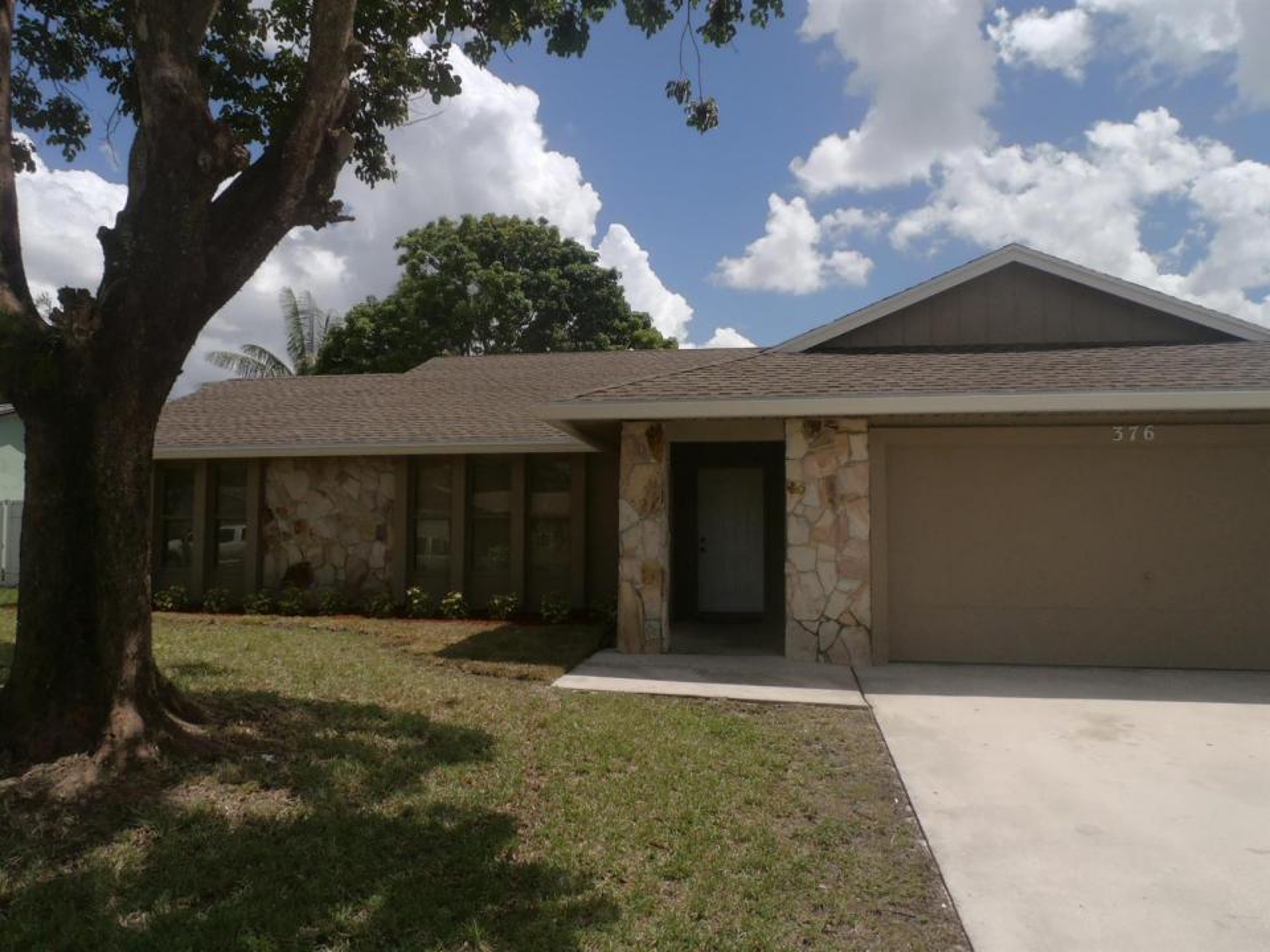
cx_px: 635
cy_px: 476
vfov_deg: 56.8
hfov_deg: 71.6
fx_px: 881
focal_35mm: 24
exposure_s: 1/400
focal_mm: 4.2
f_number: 7.9
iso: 80
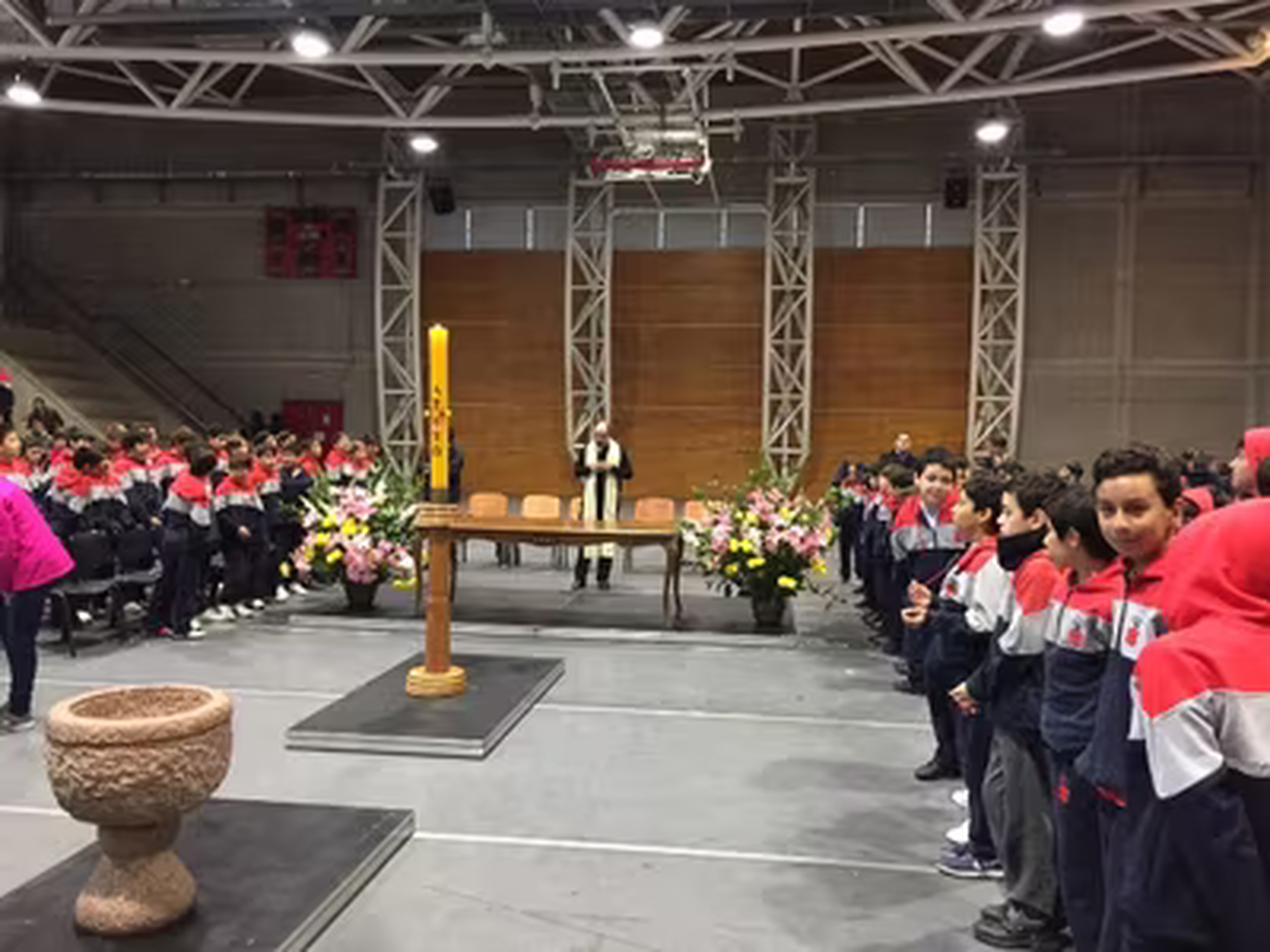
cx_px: 635
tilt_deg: -2.0
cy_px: 476
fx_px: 1064
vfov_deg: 48.2
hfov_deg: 61.7
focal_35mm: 29
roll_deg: -1.6
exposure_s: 1/17
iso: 125
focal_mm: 4.15
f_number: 2.2
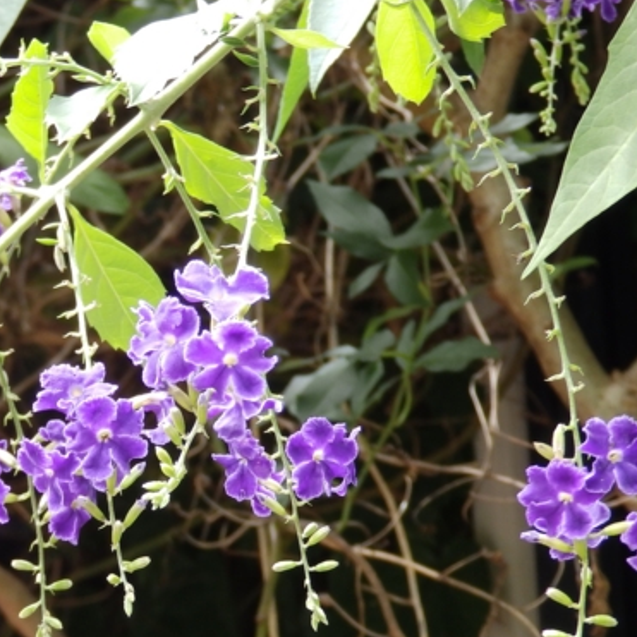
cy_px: 385
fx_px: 3019
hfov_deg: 11.9
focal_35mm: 145
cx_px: -21
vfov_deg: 12.0
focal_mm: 13.6
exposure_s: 1/40
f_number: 4.8
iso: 125
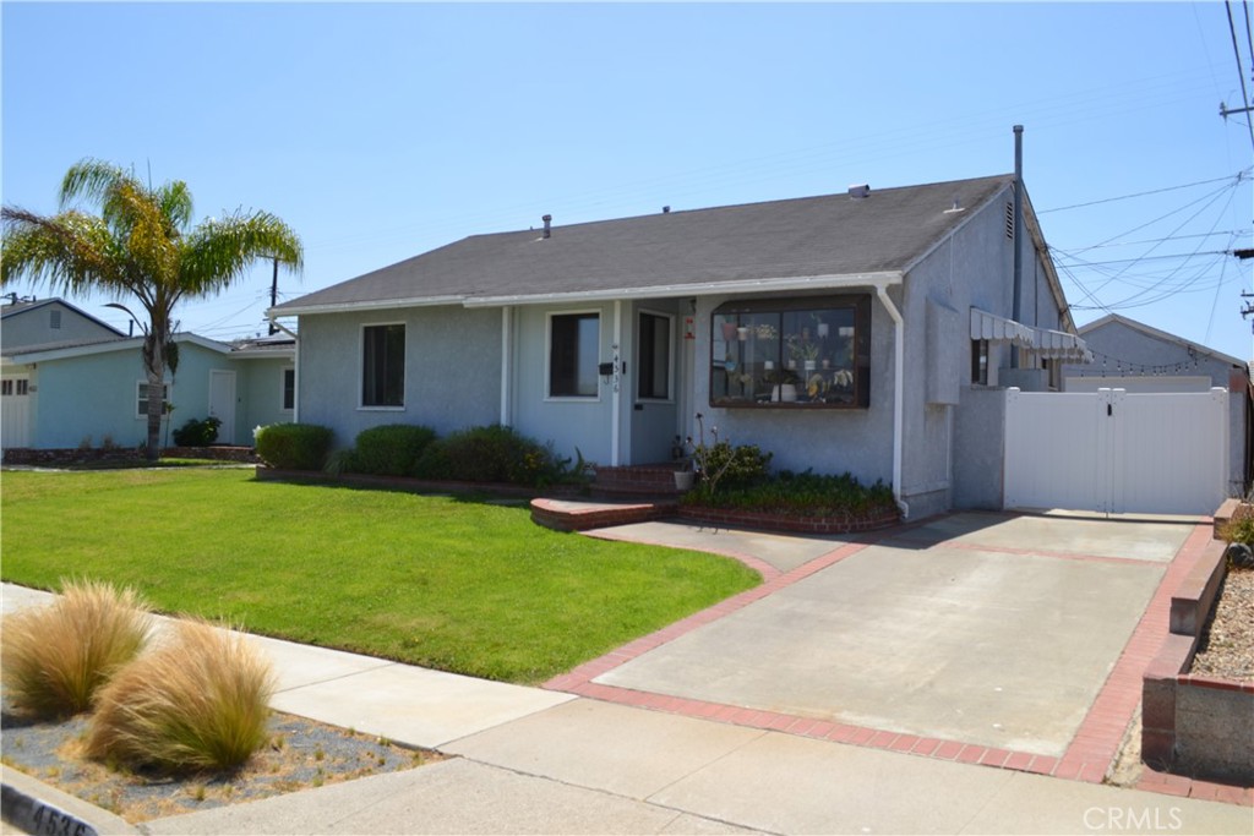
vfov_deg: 47.9
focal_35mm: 27
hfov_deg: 67.4
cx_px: 627
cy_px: 418
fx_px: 941
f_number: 8
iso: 100
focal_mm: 18
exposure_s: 1/200
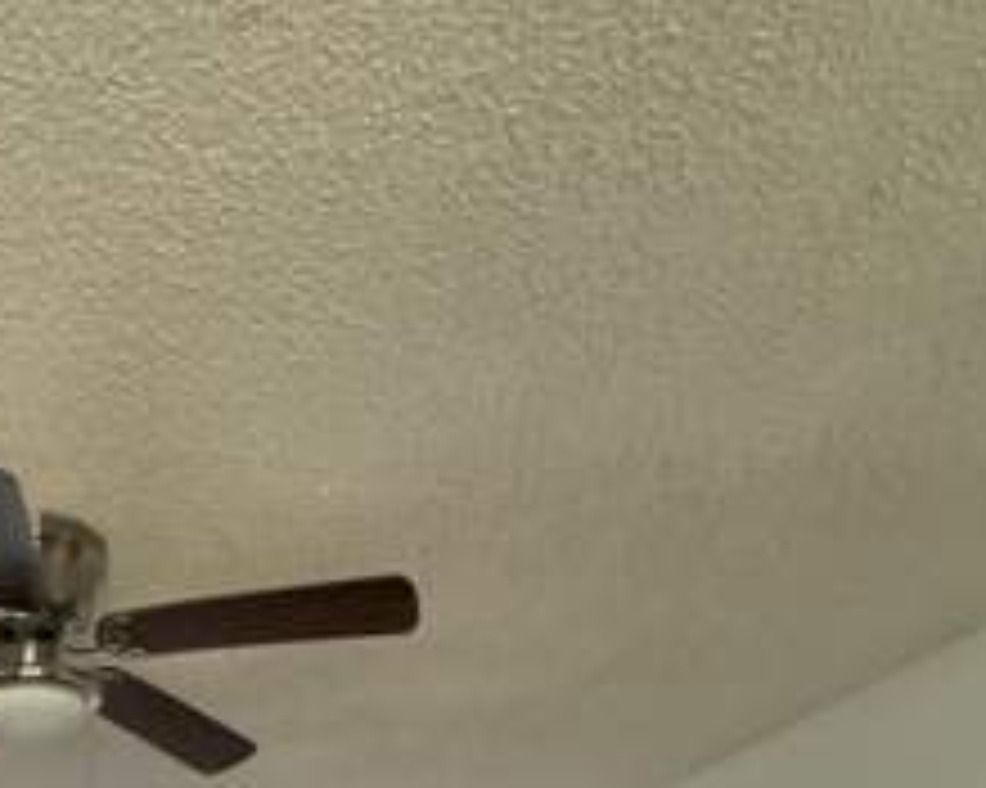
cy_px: 1405
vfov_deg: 22.4
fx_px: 1167
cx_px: 77
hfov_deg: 41.7
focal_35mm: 40
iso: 400
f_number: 2.2
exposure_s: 1/60
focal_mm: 2.22
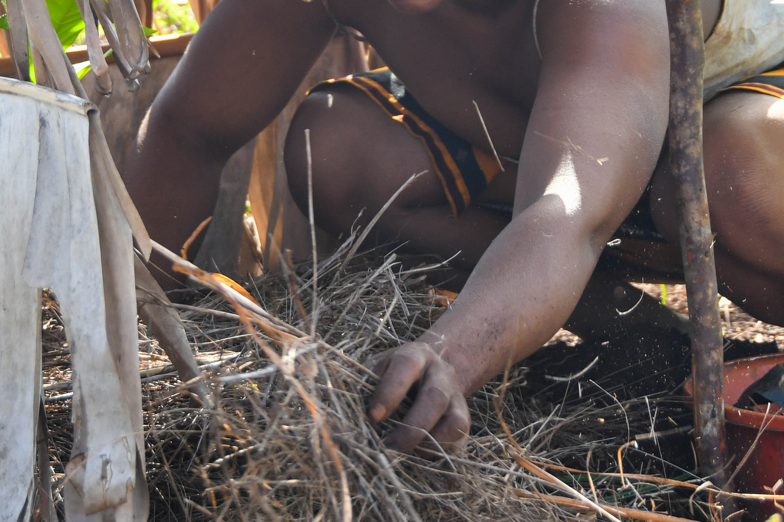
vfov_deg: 7.8
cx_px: 440
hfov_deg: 11.7
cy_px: 122
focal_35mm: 176
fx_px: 3832
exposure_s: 1/500
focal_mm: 52
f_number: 5
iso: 320
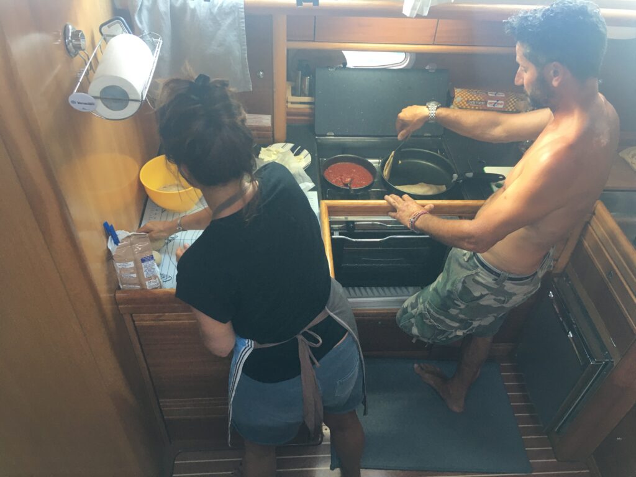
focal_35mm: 29
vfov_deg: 48.2
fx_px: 533
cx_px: 318
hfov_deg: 61.7
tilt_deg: -43.3
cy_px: 238
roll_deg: -3.8
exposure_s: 1/33
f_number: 2.2
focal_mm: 4.15
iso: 100
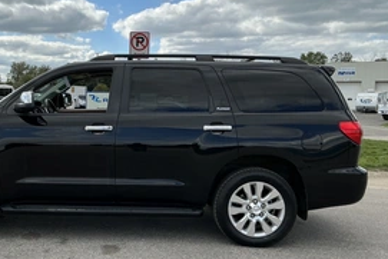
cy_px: 139
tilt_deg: -1.3
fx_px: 464
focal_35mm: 43
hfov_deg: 44.6
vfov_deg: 31.2
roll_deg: -0.5
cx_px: 123
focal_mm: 3
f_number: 1.8
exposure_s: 1/1626
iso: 25
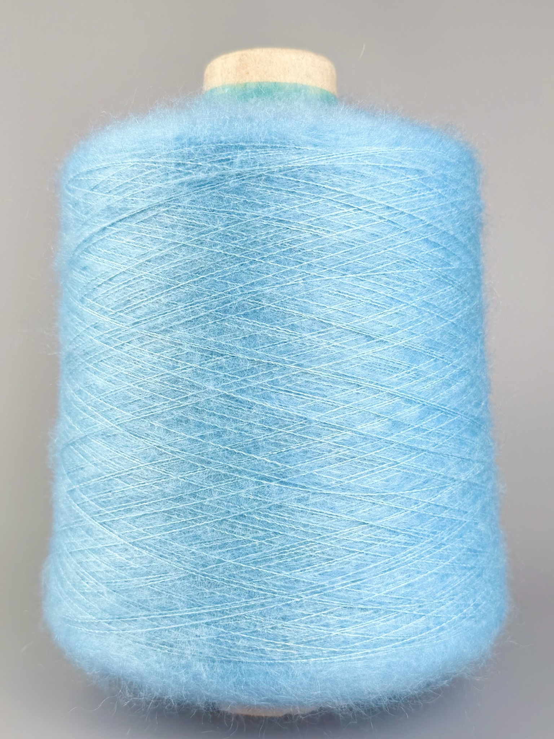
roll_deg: +0.2
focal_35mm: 24
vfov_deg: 71.6
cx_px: 277
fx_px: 512
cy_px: 370
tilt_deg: -3.7
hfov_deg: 56.8
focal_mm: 6.76
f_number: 1.78
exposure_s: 1/622
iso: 80
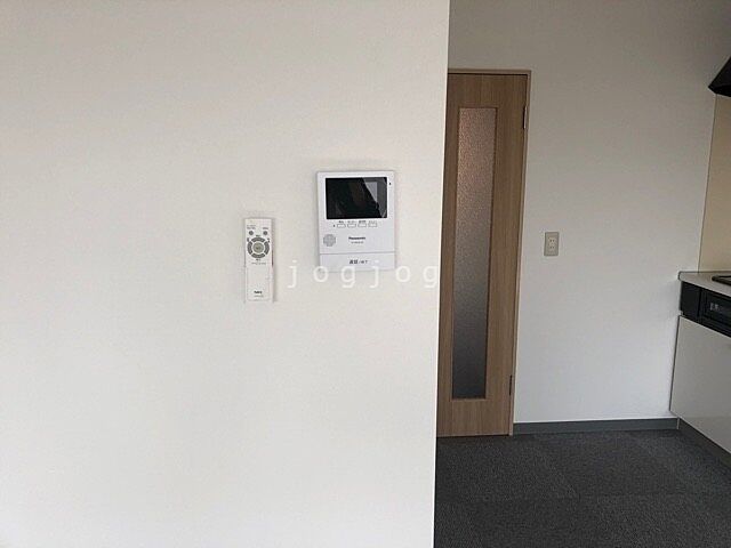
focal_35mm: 28
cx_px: 366
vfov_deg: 49.7
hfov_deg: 63.4
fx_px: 591
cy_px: 274
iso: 20
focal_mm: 4
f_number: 1.8
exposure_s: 1/314
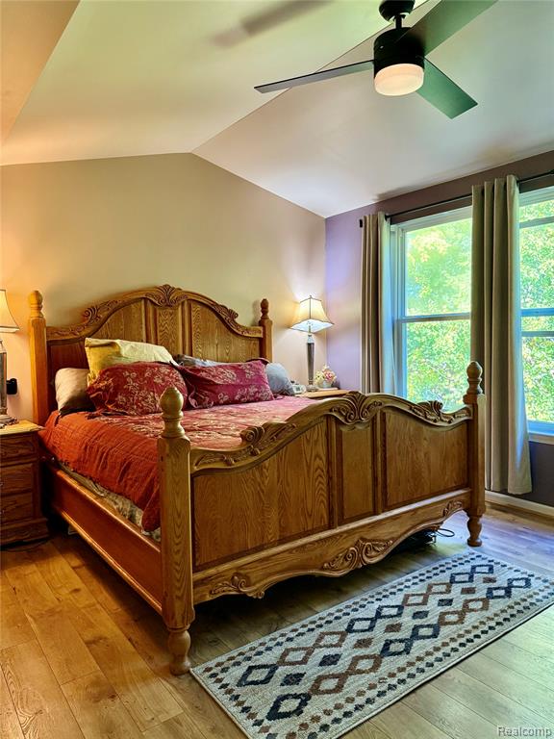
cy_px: 370
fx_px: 512
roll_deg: +0.9
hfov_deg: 56.8
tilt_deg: -3.0
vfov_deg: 71.6
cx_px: 277
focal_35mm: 24
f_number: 1.78
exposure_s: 1/60
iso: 320
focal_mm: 6.76
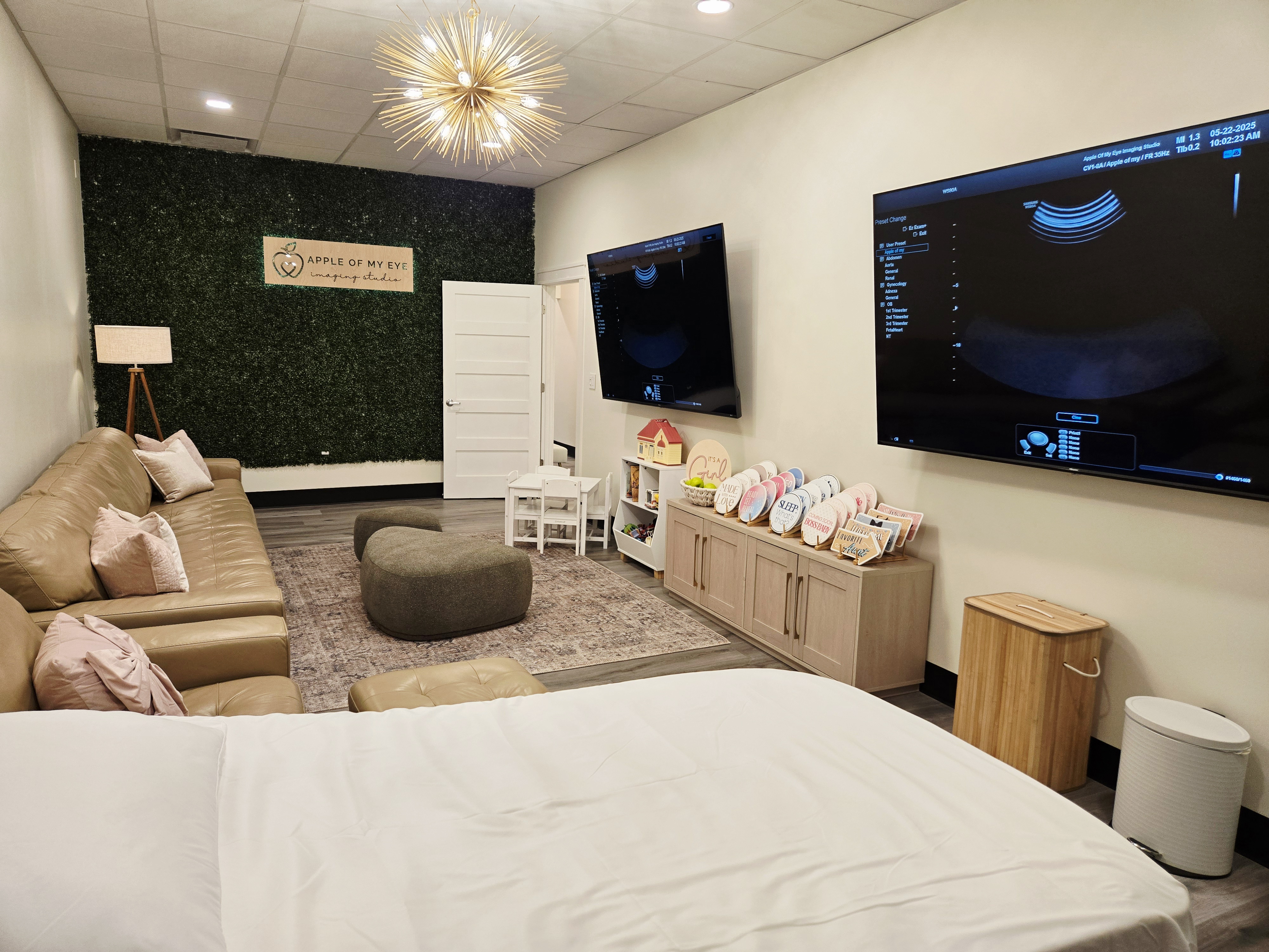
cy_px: 476
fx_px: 843
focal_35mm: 23
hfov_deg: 73.9
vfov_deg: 58.9
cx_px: 634
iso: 160
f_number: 1.8
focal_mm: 5.4
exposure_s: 1/120
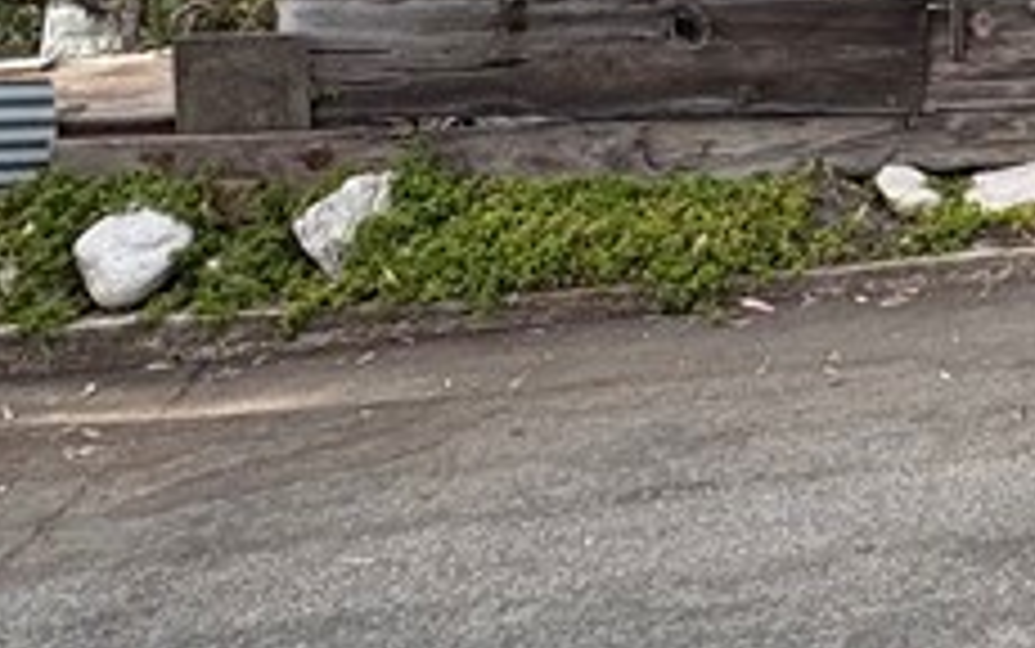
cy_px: -346
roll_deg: -1.0
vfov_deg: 17.6
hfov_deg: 27.7
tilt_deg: +2.2
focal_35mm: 66
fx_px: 1863
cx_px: 1206
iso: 64
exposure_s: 1/615
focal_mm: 2.22
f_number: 2.2
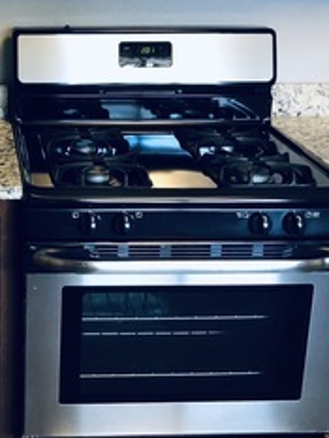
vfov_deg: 31.7
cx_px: 16
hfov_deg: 23.6
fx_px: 760
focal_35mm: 60
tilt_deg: -14.9
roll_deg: -0.3
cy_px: 122
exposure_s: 1/15
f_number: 1.8
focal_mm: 3.99
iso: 64
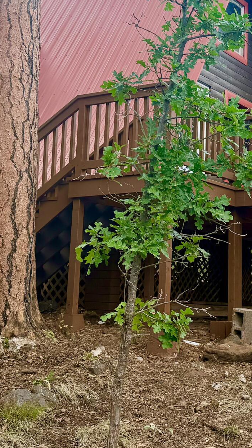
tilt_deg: +11.5
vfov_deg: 33.0
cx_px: 204
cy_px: 144
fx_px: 749
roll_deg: -1.1
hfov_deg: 18.9
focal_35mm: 63
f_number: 1.78
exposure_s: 1/1464
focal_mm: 6.76
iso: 100
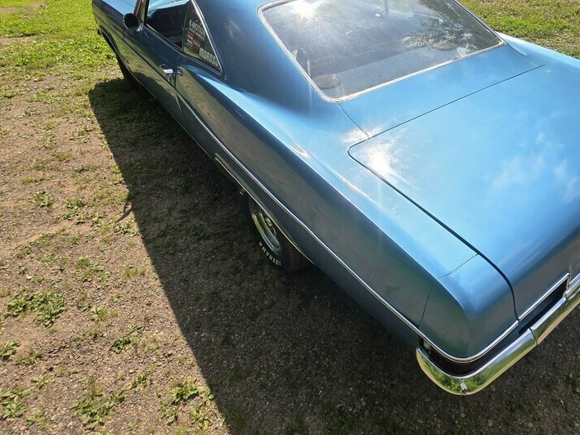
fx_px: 369
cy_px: 185
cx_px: 384
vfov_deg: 60.8
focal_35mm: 22
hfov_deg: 74.2
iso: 40
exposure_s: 1/2314
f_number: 1.9
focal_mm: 2.2
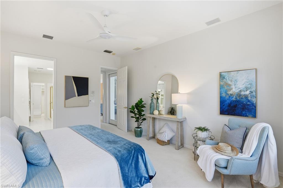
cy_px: 94
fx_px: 126
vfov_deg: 73.7
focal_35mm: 16
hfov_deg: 96.8
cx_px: 142
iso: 200
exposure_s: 1/40
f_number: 9
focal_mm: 16
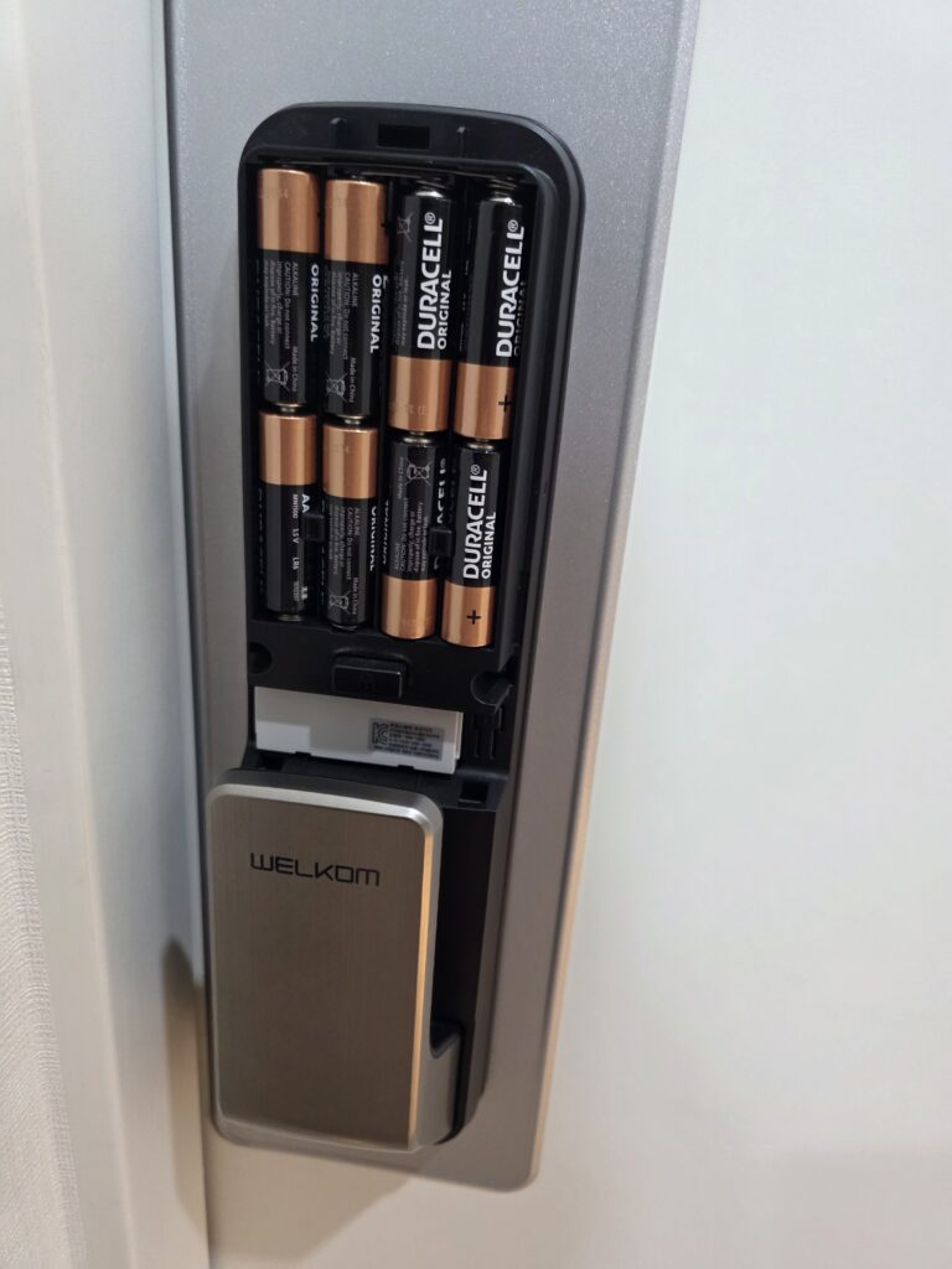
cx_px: 476
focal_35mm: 23
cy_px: 634
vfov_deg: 73.9
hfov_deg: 58.9
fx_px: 843
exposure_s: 1/120
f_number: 1.7
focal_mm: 6.3
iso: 500
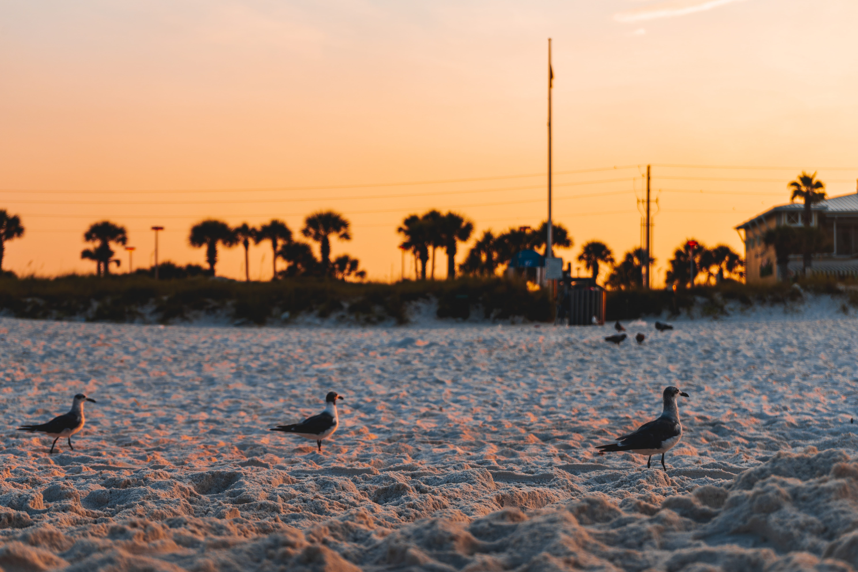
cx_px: 429
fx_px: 1668
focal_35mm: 70
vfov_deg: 19.5
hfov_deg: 28.8
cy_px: 286
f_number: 5.6
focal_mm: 70
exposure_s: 1/200
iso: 100
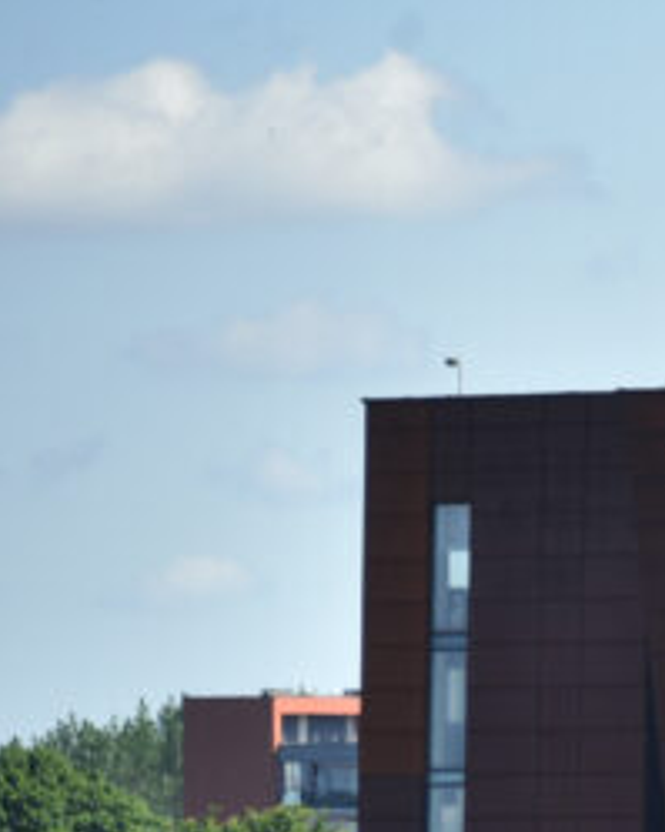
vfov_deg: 2.6
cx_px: 1467
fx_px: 18093
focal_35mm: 735
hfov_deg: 2.1
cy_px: 1083
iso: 100
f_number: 6.3
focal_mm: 190
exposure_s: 1/200
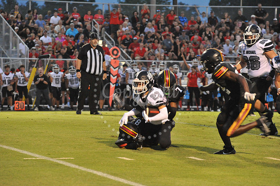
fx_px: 1555
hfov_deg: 10.3
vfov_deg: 6.9
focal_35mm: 200
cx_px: 140
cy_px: 93
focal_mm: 200
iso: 6400
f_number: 5.6
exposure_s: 1/200
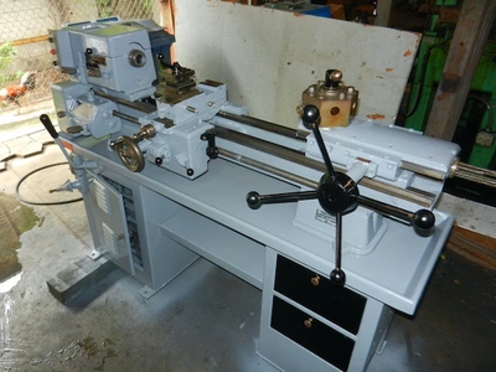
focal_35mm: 25
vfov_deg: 54.9
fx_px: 358
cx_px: 248
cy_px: 186
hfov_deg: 69.4
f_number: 3.5
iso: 200
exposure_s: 1/30
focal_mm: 4.5
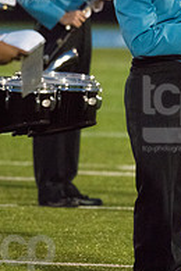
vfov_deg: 2.3
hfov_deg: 1.5
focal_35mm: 900
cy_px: 114
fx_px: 6787
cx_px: 175
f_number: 5.6
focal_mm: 390
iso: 10000
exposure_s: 1/800
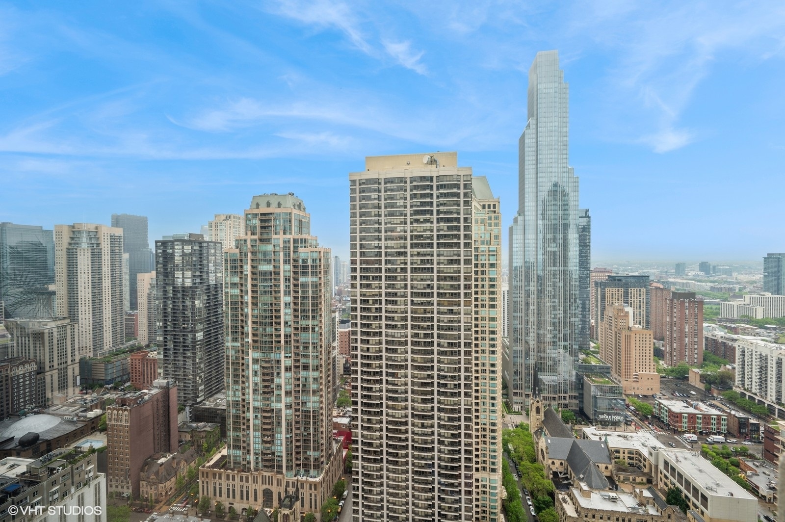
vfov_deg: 81.1
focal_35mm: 14
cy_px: 261
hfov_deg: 104.3
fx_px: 305
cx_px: 392
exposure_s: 1/40
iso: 100
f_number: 10
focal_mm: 14
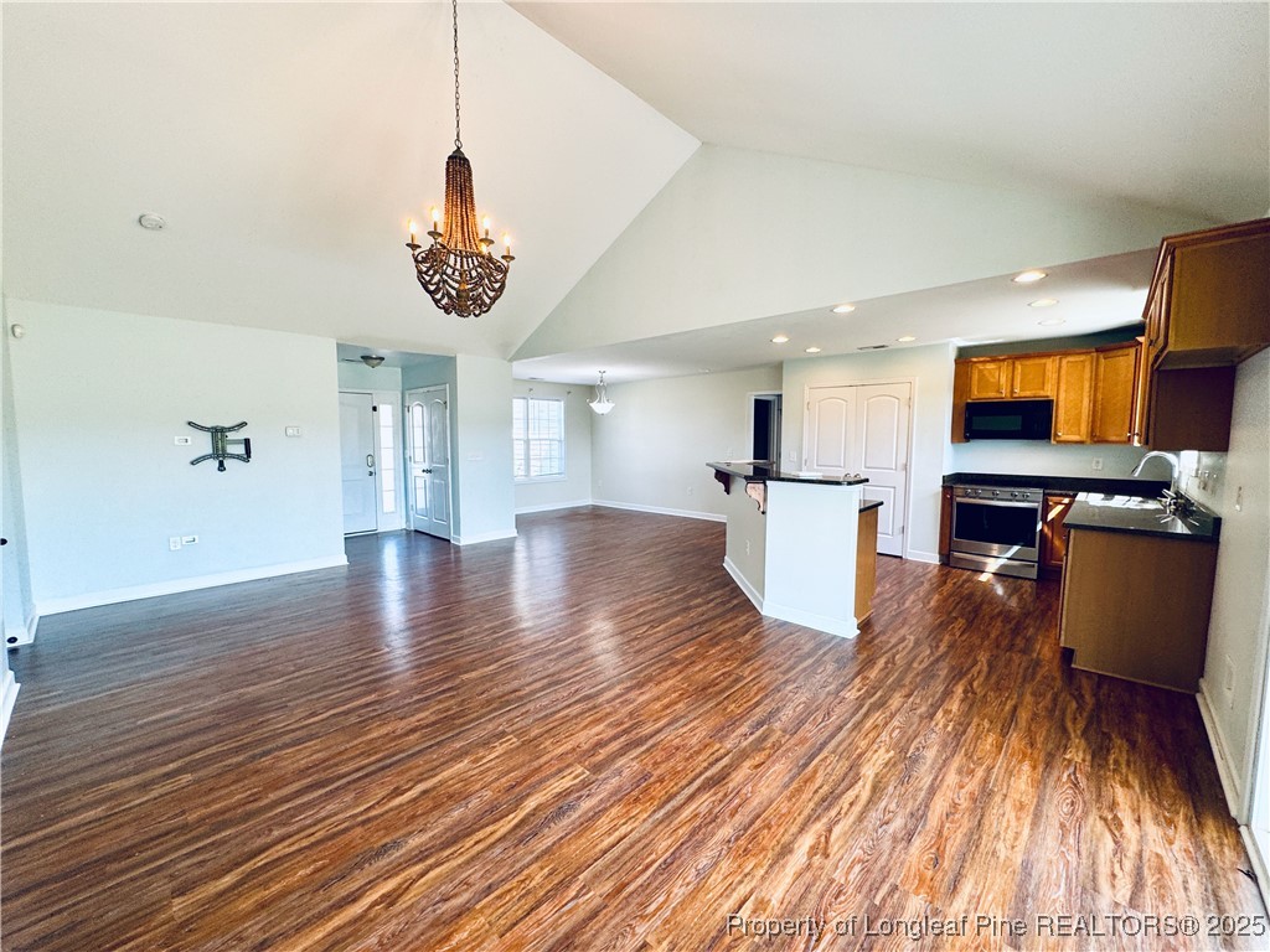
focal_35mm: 14
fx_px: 514
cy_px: 476
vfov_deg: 85.7
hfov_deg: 102.1
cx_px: 635
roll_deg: +0.5
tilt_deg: -5.2
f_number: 2.2
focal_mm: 2.22
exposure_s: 1/120
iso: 100
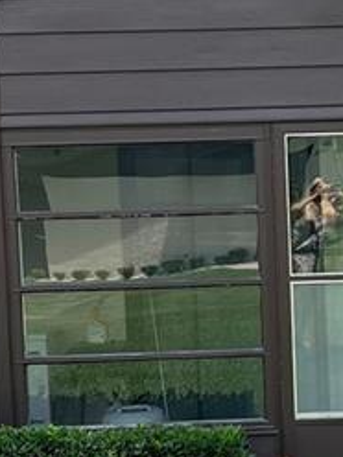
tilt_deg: -4.2
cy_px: 321
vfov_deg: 15.6
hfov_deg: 11.6
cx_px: 378
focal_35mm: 126
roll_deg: +2.4
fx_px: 1665
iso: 50
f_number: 1.5
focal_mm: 5.7
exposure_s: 1/1779
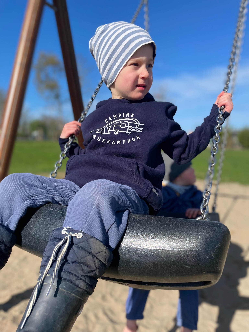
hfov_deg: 53.1
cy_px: 166
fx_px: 249
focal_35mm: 26
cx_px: 124
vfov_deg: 67.3
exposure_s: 1/4651
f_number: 1.6
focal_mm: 4.2
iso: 50
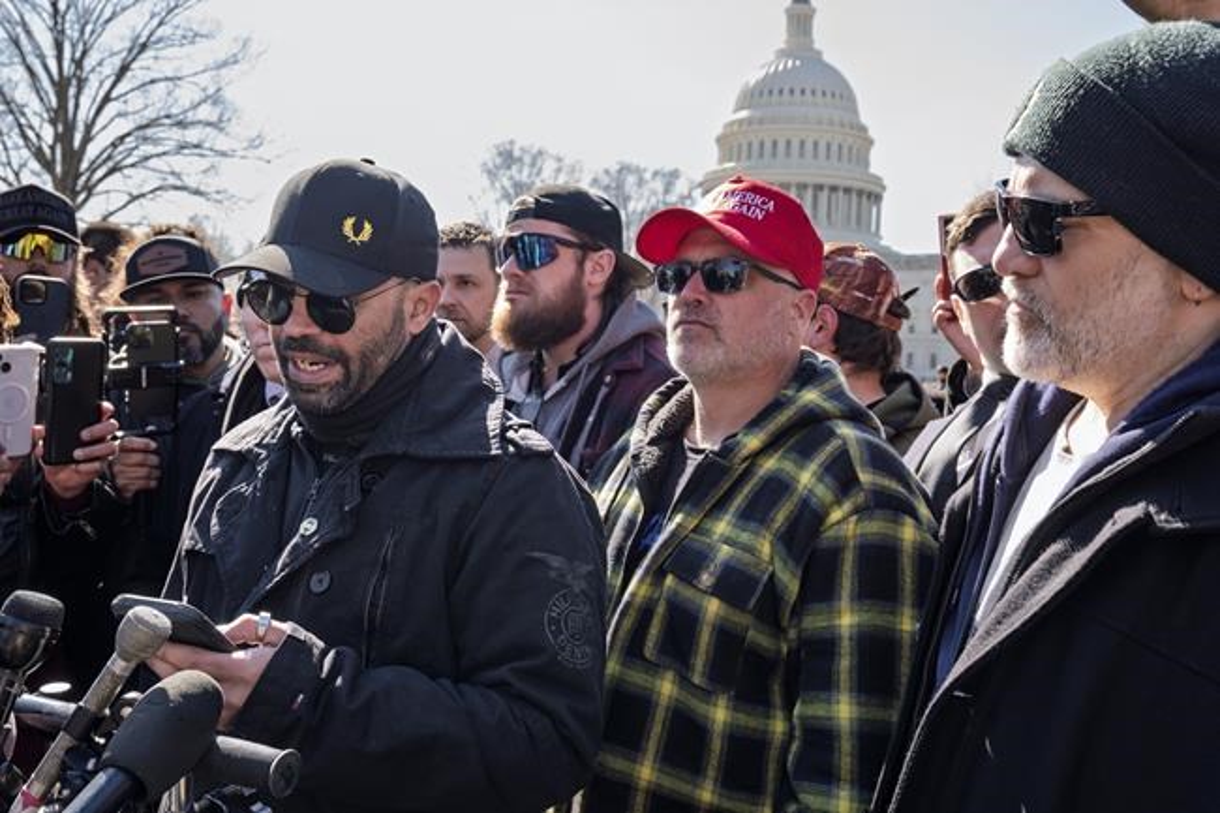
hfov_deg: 54.4
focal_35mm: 35
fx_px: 1186
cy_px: 406
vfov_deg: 37.8
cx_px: 610
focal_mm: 35
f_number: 8
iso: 1000
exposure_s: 1/400
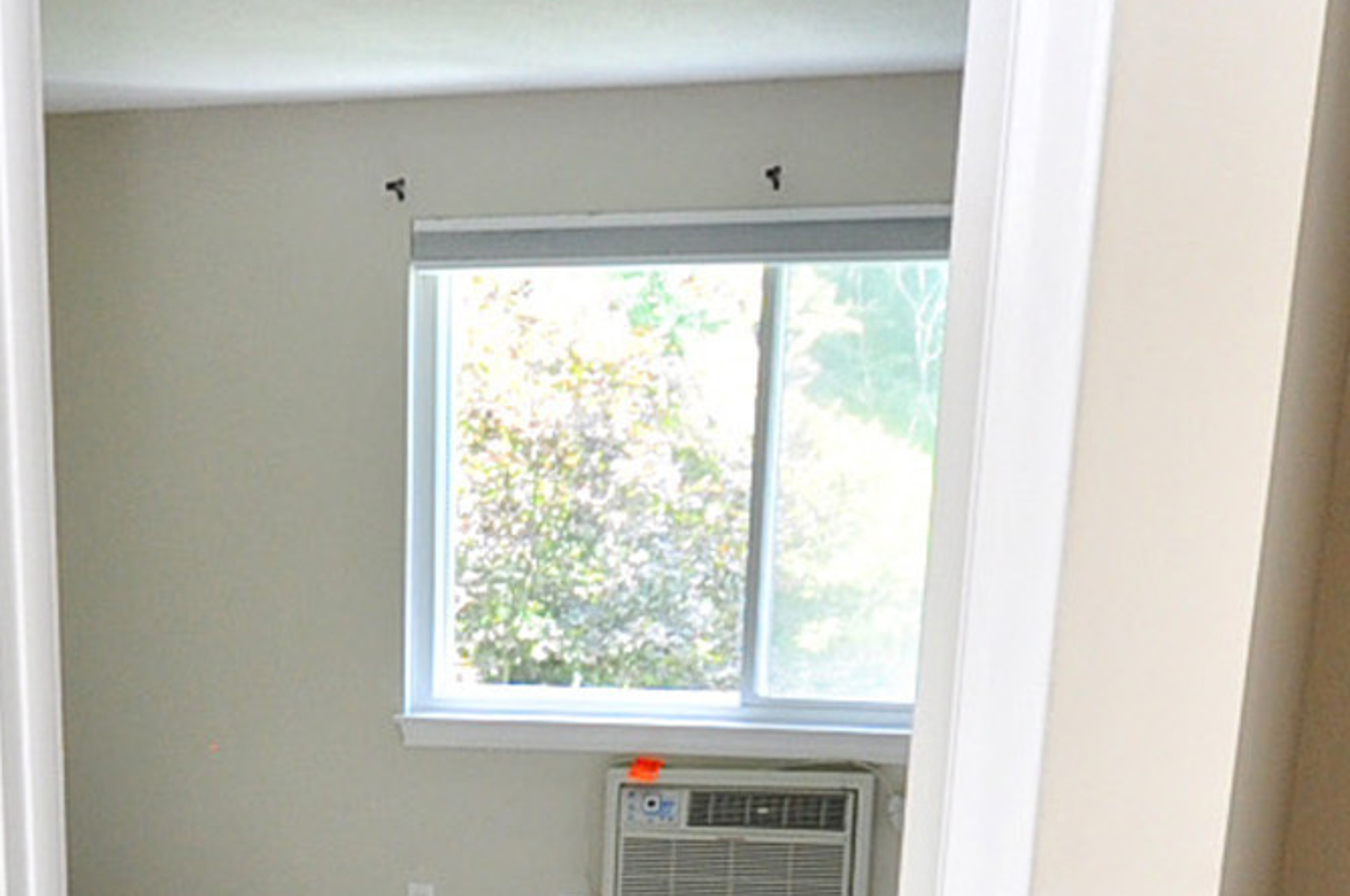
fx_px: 2434
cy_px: 1542
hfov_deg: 30.5
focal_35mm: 65
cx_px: 337
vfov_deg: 17.5
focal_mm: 10
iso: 400
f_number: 5
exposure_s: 1/40
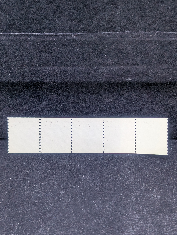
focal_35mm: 49
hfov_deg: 29.7
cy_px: 118
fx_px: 333
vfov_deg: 38.9
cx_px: 88
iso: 217
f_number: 1.68
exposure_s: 1/42.1
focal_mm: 6.9
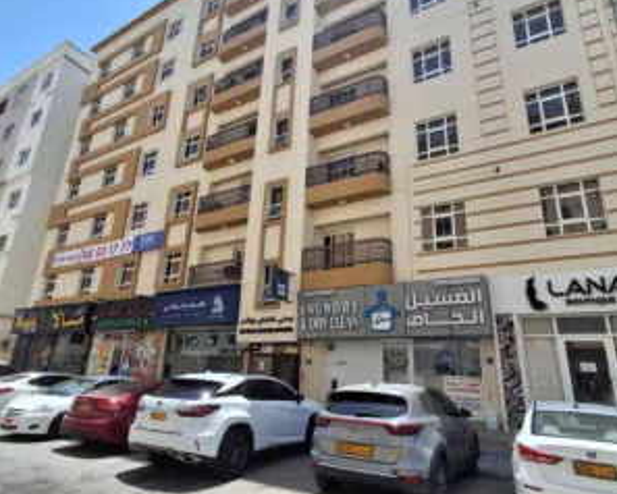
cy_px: 251
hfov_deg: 77.6
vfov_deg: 65.6
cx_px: 310
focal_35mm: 21
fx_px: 384
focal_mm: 1.64
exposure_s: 1/1074
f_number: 2.2
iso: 40
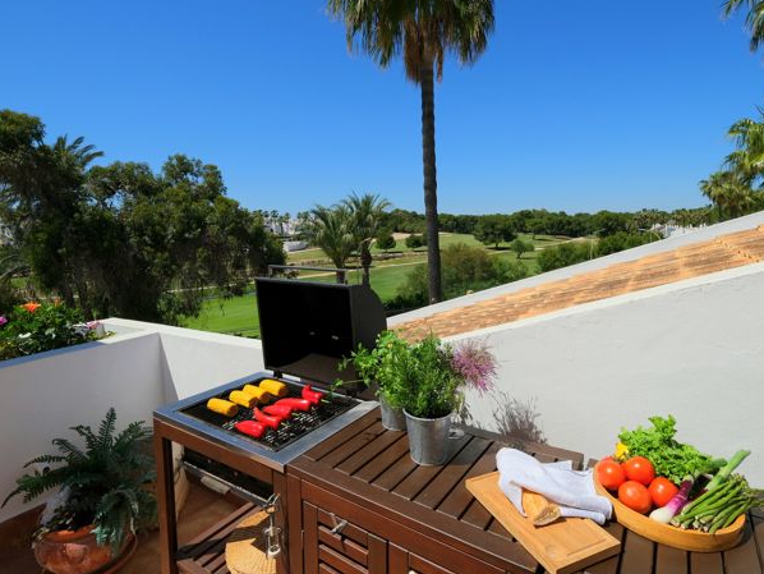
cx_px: 362
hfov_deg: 90.9
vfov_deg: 74.8
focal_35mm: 17
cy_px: 282
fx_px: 375
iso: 320
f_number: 8
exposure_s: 1/1300
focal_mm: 10
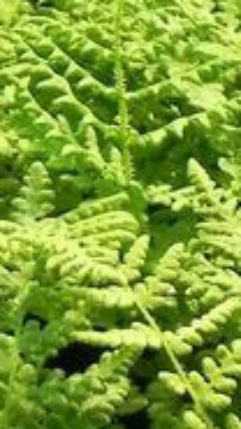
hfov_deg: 3.0
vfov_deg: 5.3
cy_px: 703
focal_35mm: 400
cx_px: -120
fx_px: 4546
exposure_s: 1/250
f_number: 4.5
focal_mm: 15.1
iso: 160
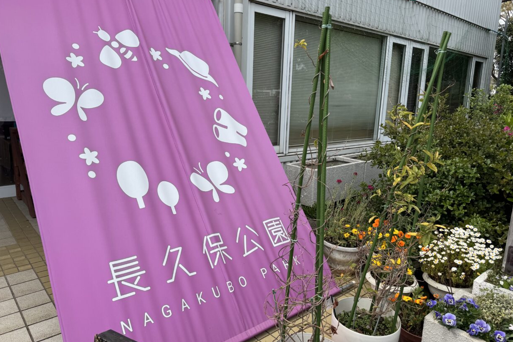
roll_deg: -1.1
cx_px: 251
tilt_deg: -10.6
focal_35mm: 26
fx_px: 370
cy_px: 163
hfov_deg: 69.4
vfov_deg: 49.5
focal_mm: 6.76
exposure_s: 1/2252
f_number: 1.78
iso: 80
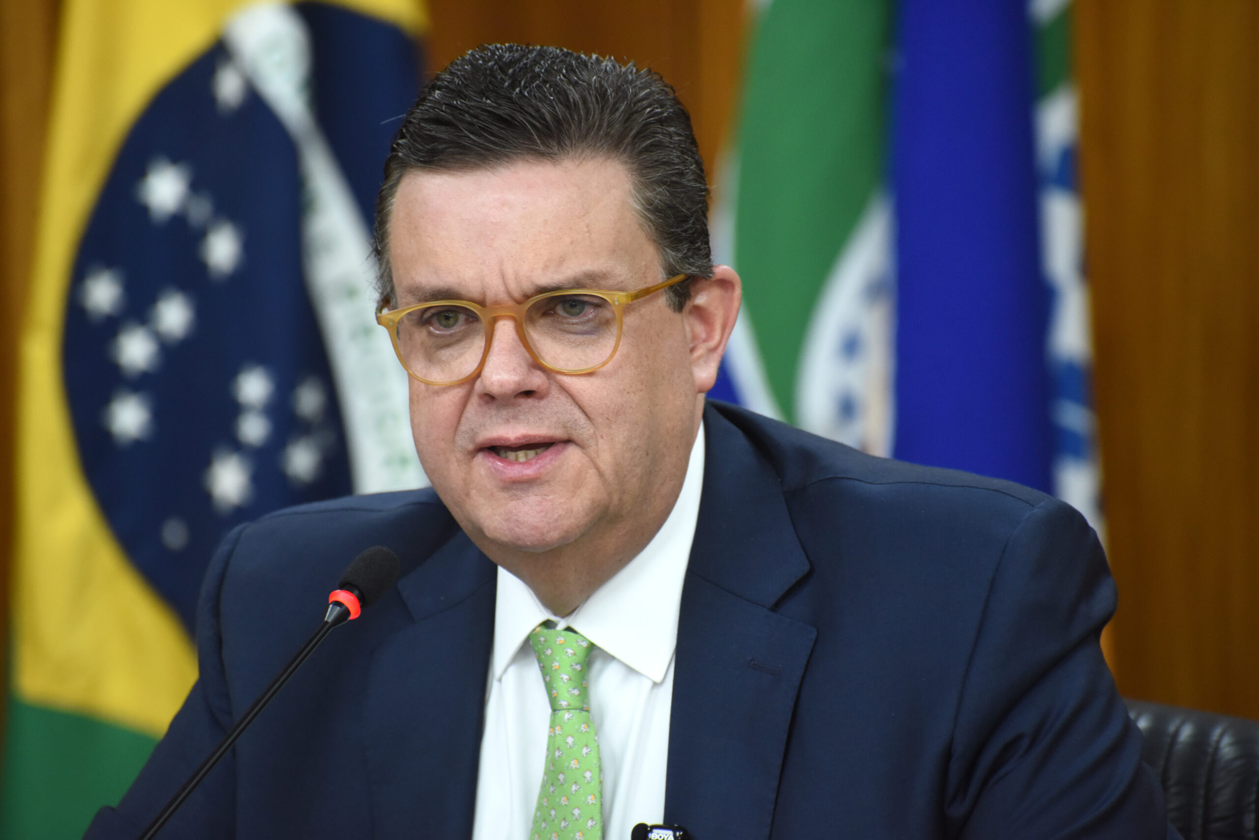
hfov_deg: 6.9
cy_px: 420
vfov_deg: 4.6
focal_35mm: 300
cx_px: 630
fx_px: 10495
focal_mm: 300
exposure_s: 1/160
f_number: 5.6
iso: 2500
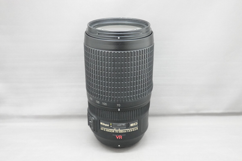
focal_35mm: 45
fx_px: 302
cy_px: 80
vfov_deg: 29.9
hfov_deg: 43.6
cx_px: 121
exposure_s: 1/50
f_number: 4
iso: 2500
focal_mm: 16.54
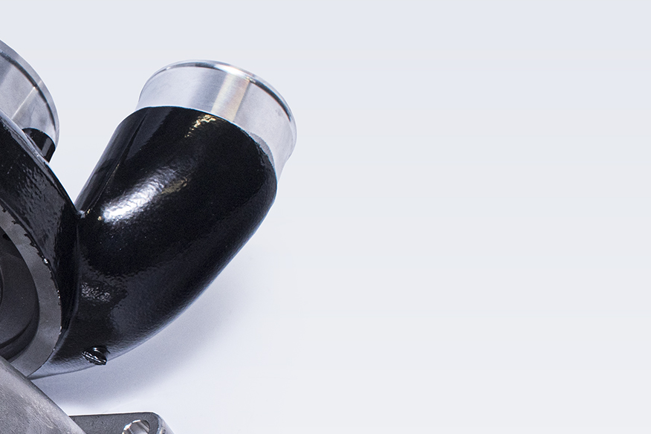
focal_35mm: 89
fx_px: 1609
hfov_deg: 21.6
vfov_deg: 15.3
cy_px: 341
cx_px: -77
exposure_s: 1/60
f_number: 11
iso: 200
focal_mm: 26
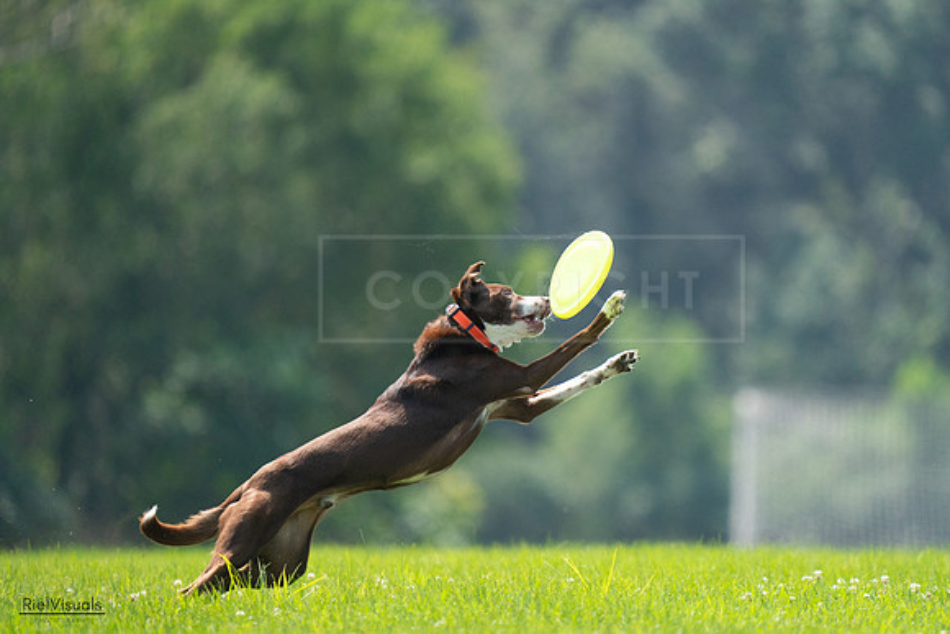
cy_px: 317
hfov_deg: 3.4
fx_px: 15836
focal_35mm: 600
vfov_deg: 2.3
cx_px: 475
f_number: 6.3
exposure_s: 1/4000
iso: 2500
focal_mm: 600
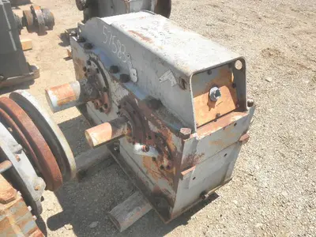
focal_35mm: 28
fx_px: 256
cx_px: 158
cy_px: 118
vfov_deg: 49.7
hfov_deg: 63.4
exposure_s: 1/60
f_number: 8.5
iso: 64
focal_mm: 5
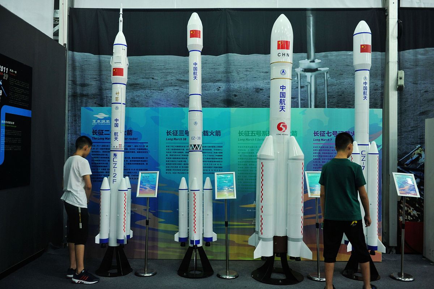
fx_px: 482
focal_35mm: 40
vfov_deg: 33.3
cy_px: 144
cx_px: 217
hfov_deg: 48.5
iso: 1000
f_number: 2.8
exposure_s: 1/60
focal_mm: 40
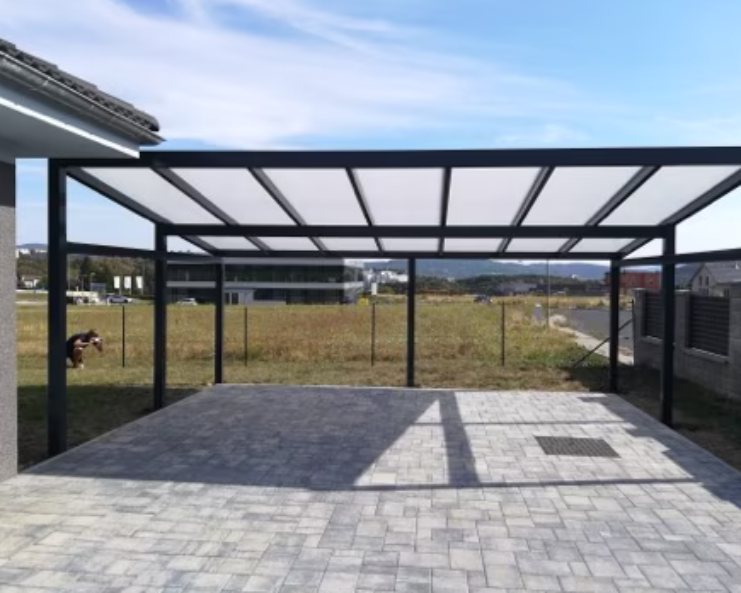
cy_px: 295
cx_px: 380
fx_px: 614
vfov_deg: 51.5
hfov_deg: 62.2
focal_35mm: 28
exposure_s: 1/911
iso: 50
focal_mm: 3.83
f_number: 2.2
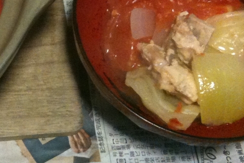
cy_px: 5
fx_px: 617
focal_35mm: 91
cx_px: -29
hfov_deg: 21.2
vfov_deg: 14.8
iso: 320
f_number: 2.8
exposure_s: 1/15
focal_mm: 3.85
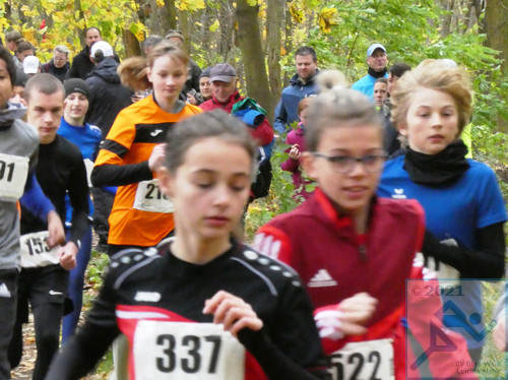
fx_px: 3138
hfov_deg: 9.3
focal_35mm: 214
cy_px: 190
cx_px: 254
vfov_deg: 6.9
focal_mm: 38.4
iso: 1600
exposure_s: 1/80
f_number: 5.6
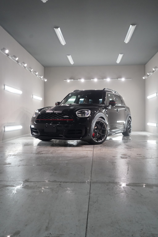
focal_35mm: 34
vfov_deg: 55.8
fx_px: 224
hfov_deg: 38.9
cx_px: 79
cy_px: 118
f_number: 4.5
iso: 2500
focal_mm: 34
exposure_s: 1/160
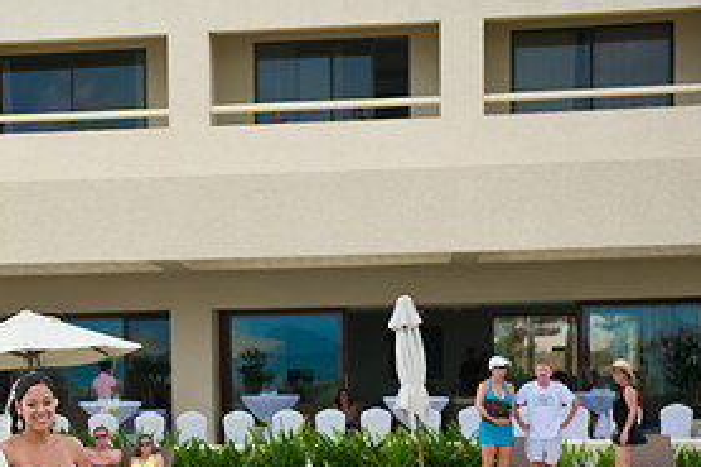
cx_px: 43
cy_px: 464
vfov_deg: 11.2
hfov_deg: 16.7
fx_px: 2355
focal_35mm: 121
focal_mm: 58
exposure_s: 1/400
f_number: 4
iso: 200
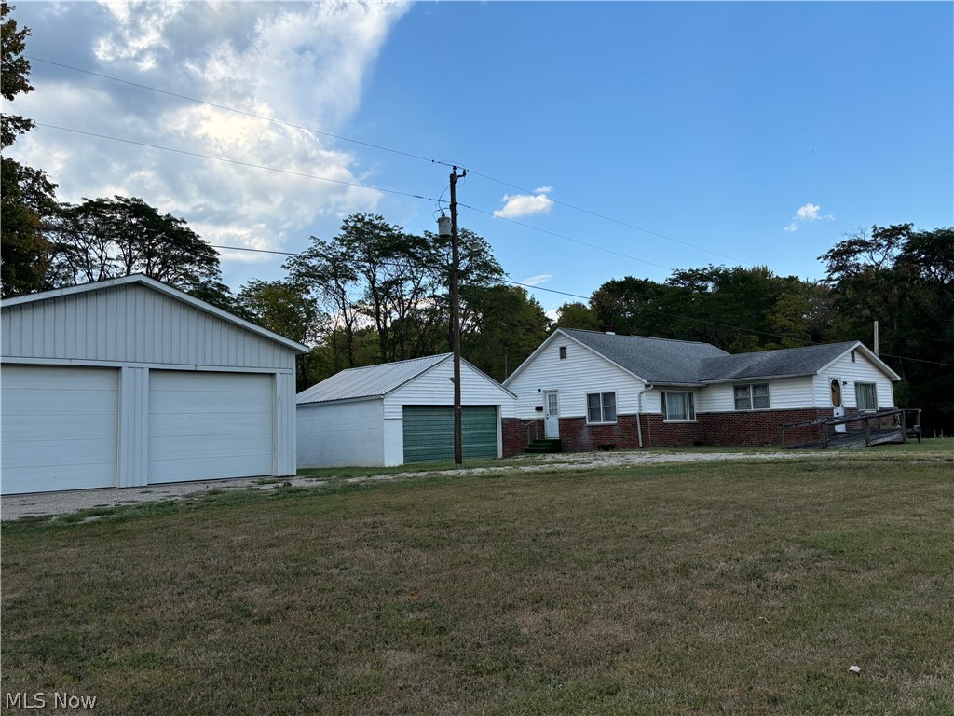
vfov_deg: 53.1
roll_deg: +1.4
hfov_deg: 67.3
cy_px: 358
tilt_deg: +6.1
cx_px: 477
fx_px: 717
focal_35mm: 26
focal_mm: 5.96
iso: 50
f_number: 1.6
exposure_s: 1/1499
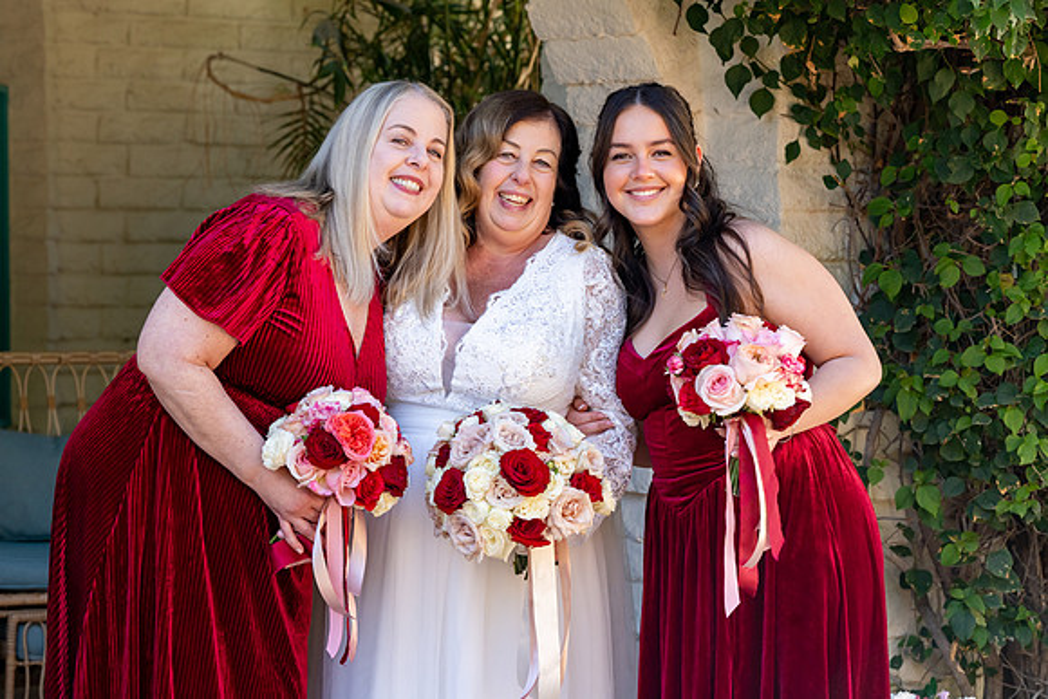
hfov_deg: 19.3
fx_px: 3086
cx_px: 524
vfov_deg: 12.9
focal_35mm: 106
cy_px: 350
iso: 400
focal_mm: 106
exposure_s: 1/250
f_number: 5.6
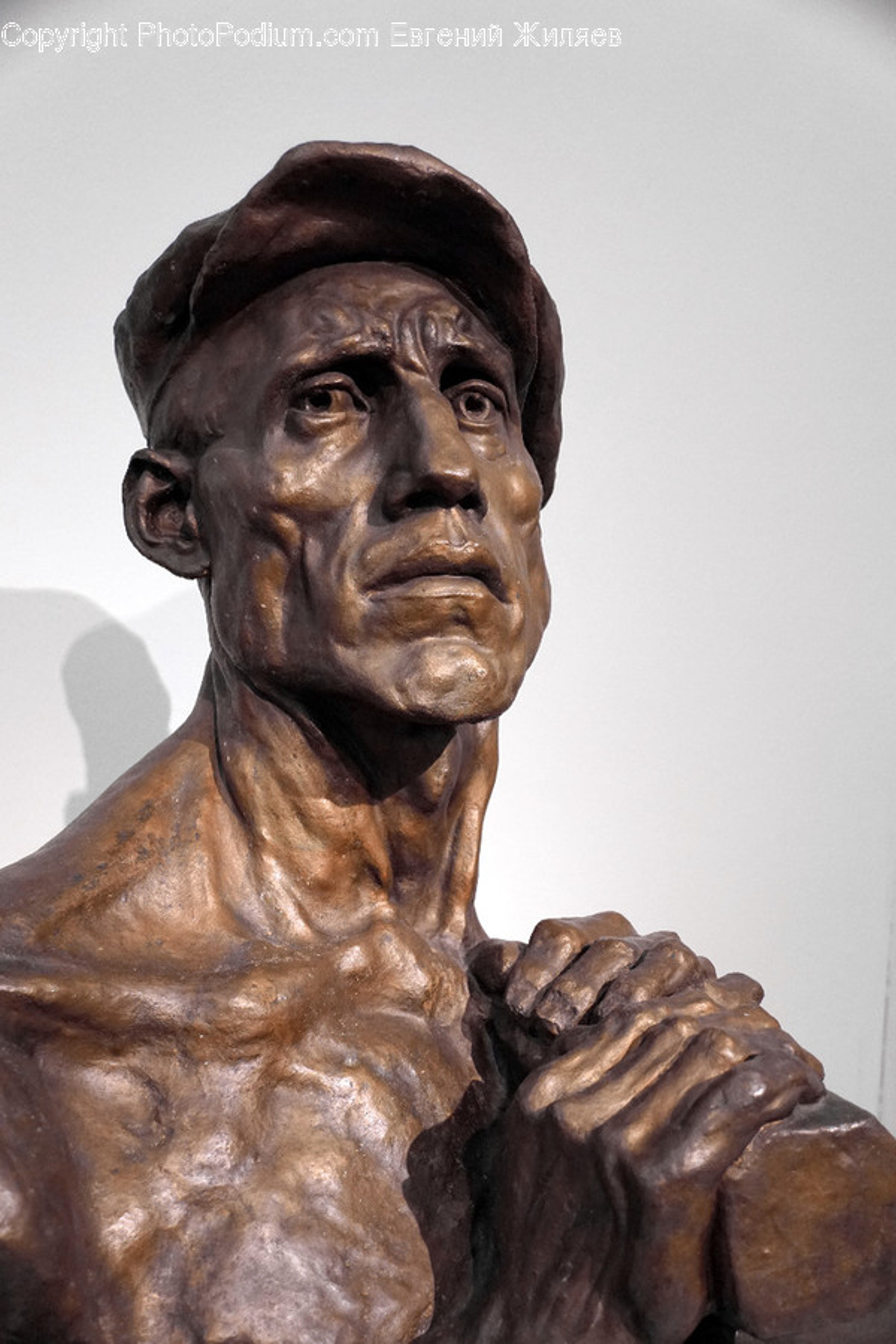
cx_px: 448
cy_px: 672
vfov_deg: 49.6
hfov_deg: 34.2
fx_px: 1456
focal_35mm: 39
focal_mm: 26
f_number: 4
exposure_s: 1/160
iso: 1250
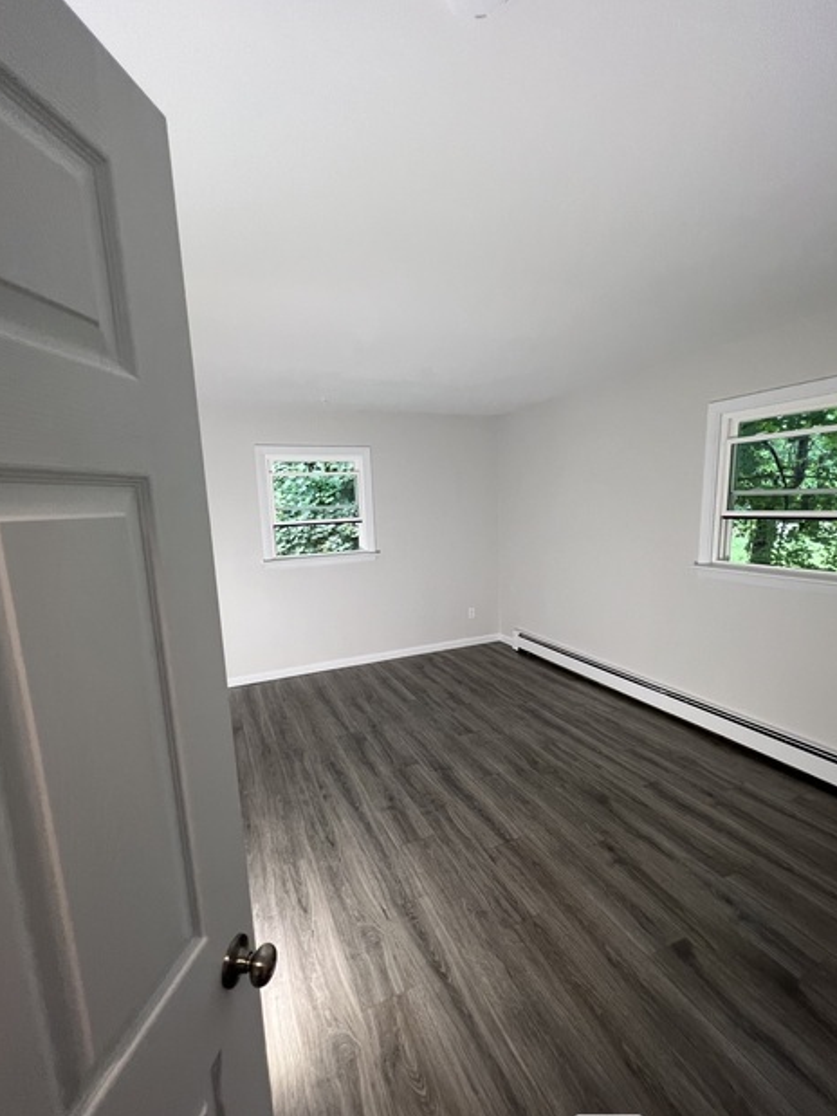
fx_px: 452
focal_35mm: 14
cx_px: 413
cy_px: 585
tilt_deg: -9.8
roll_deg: +2.3
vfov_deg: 102.0
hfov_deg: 85.7
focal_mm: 1.57
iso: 200
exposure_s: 1/120
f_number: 1.8
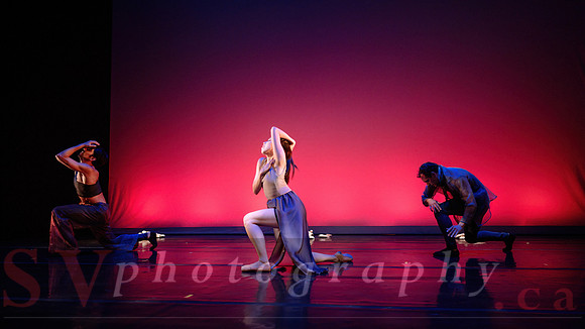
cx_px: 318
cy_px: 178
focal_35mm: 31
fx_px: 479
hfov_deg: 62.7
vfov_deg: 37.9
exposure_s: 1/400
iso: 1000
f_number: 1.4
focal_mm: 24
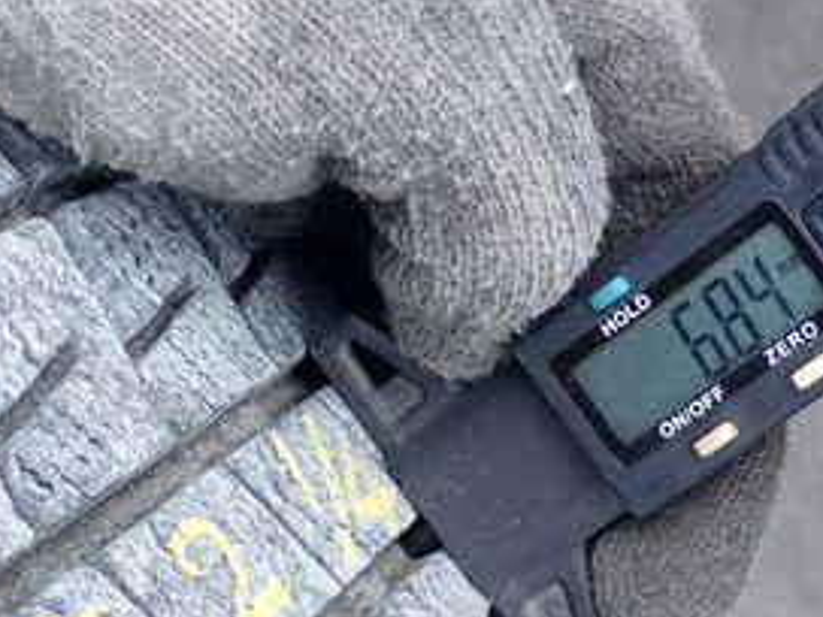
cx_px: 290
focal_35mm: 97
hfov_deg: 20.2
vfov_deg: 15.0
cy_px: 599
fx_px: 2306
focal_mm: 7.84
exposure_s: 1/125
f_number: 2.9
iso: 400
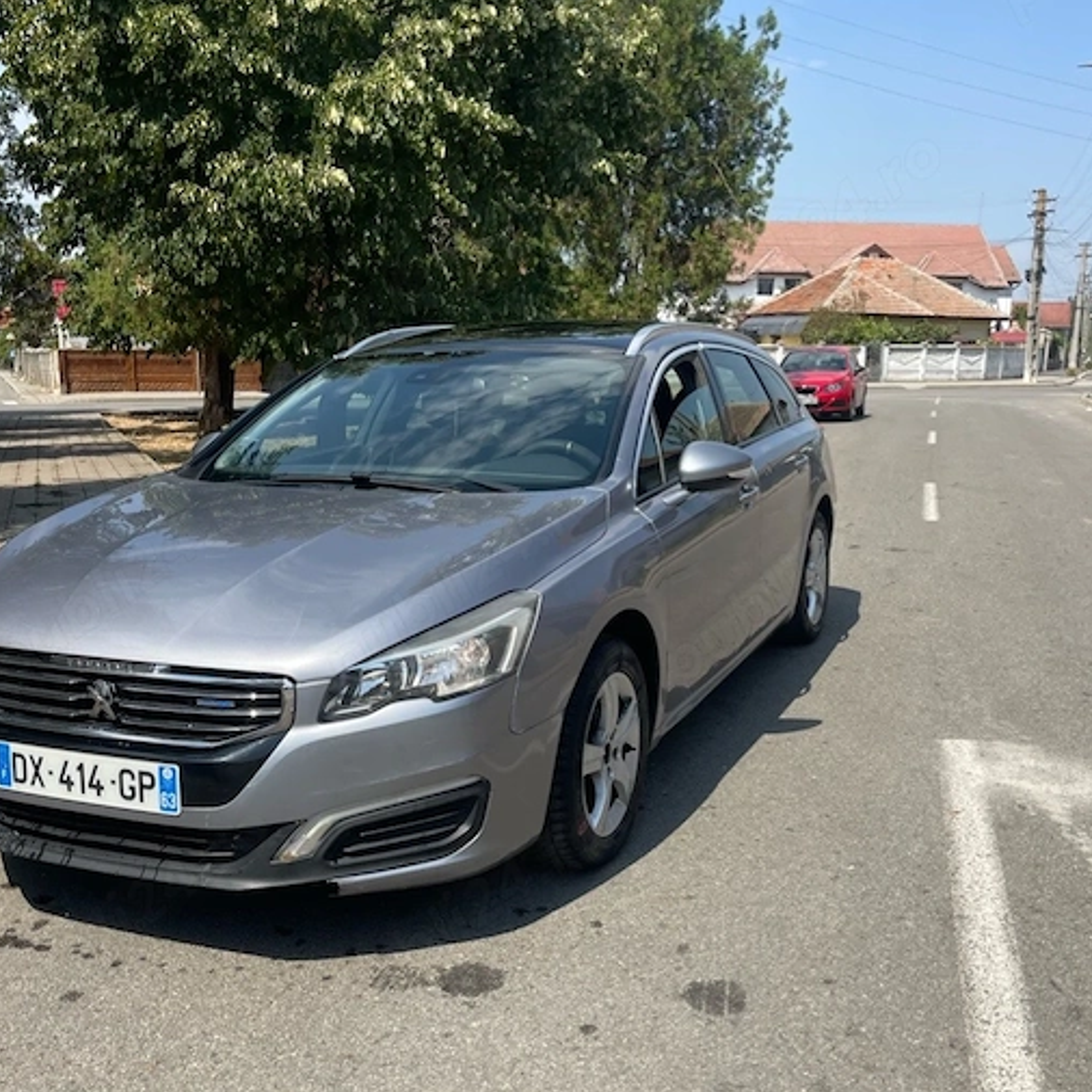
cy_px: 631
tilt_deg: -11.0
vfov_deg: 47.1
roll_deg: -1.6
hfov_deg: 47.2
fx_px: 1249
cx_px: 551
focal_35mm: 35
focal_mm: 5.1
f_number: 1.6
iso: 32
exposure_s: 1/3448
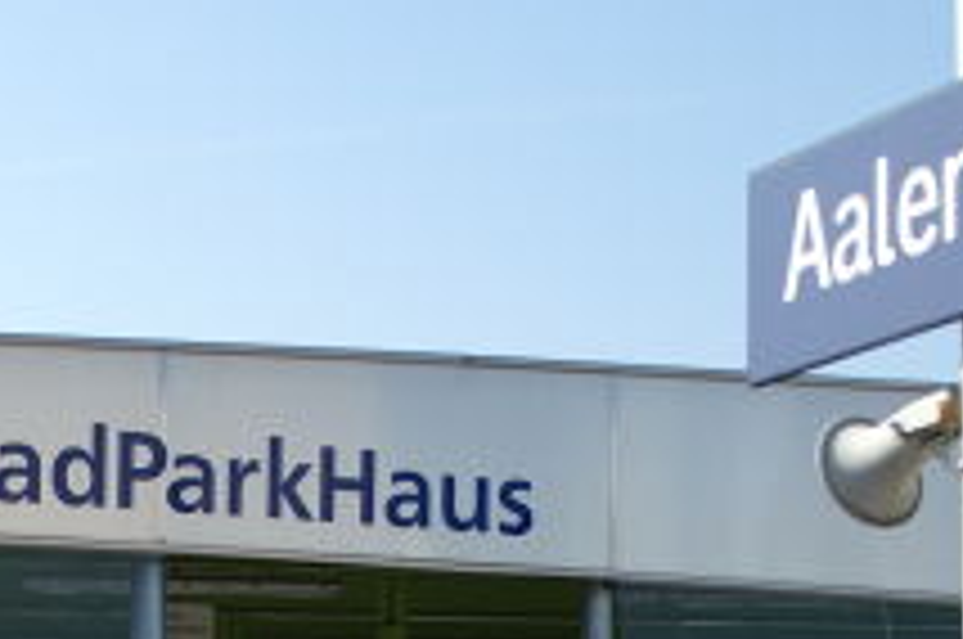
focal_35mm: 118
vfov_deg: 11.2
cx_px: 256
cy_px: 875
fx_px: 3152
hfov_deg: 17.3
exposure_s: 1/800
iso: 100
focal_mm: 28
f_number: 4
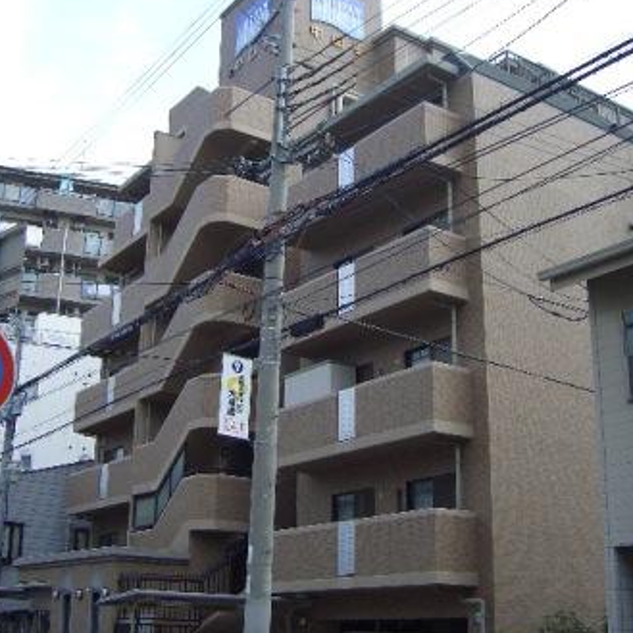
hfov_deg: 36.1
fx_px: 972
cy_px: 310
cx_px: 312
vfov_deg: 36.1
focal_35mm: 47
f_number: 2.8
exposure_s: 1/500
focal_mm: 8
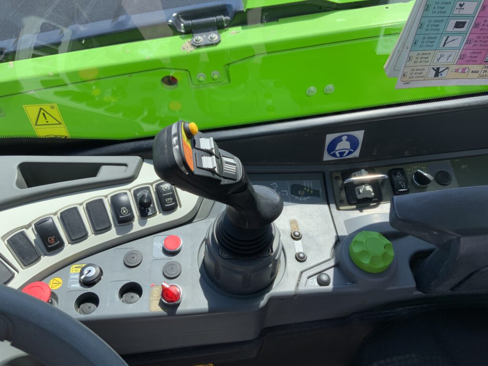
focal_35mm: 29
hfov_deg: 61.7
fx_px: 409
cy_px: 183
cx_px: 244
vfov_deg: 48.2
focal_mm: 3
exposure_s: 1/348
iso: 16
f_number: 1.8
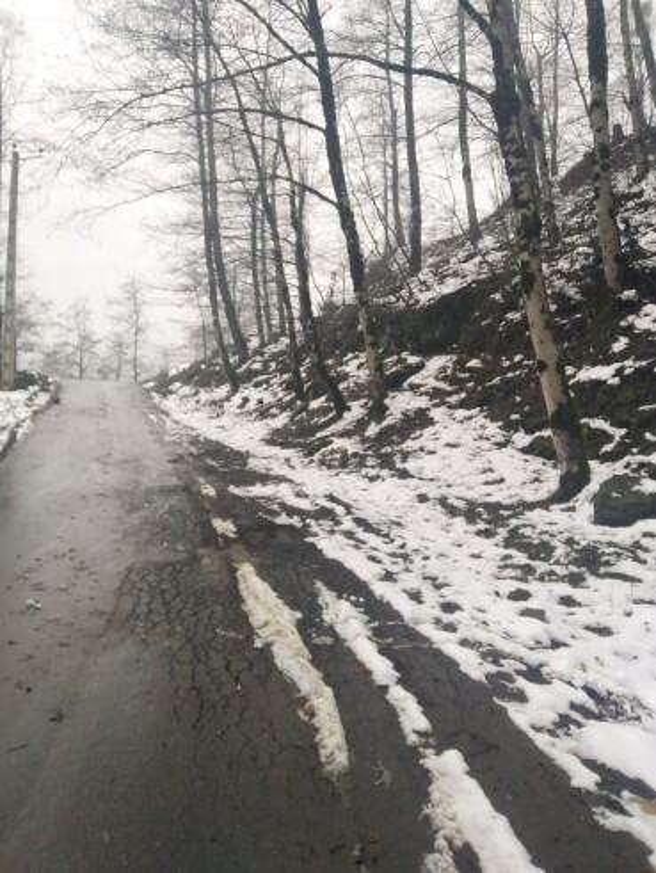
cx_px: 328
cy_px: 436
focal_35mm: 26
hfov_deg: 53.1
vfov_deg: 67.3
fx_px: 656
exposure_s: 1/598
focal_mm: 3.59
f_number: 1.8
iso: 100
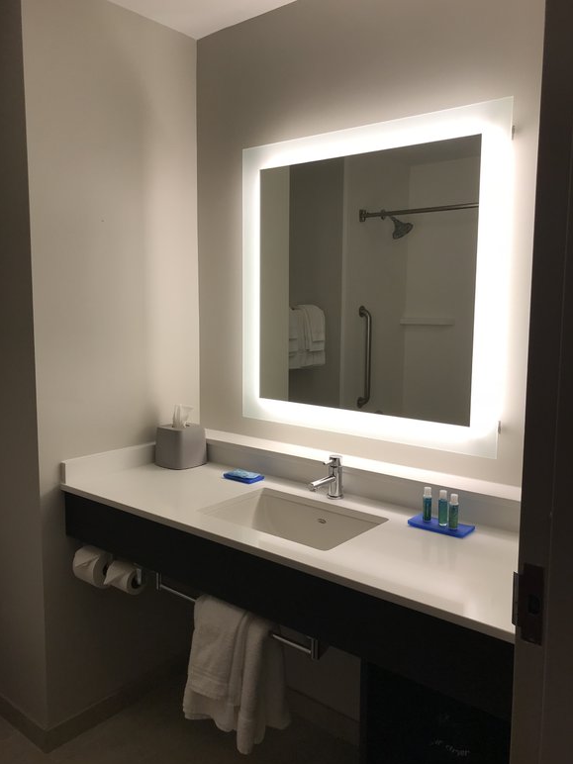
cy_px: 380
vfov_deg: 61.7
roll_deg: +0.0
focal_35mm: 29
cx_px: 277
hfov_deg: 48.2
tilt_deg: -6.5
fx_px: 640
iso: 20
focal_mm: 3.99
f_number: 1.8
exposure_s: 1/199
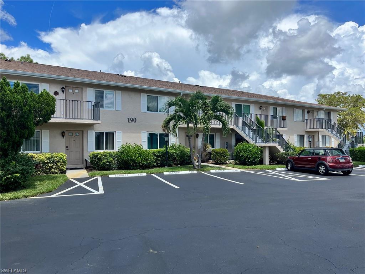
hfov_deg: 67.3
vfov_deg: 53.1
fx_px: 274
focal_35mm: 26
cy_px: 137
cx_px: 182
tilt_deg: +1.4
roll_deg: +1.5
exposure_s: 1/4854
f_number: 1.6
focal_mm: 5.1
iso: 50
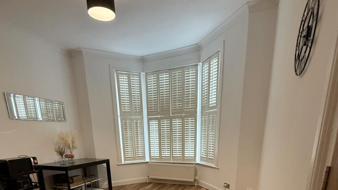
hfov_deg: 83.8
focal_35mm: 21
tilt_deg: -13.9
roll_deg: +1.7
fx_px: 188
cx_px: 165
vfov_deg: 46.0
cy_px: 185
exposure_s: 1/50
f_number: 2.2
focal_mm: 2.22
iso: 400
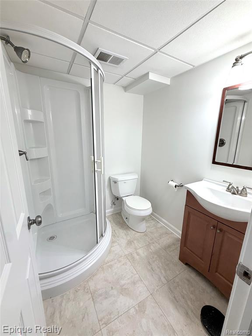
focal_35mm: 14
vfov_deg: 102.1
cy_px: 168
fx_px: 136
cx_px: 126
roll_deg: -0.3
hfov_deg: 85.7
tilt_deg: -11.6
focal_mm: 2.22
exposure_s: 1/120
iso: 200
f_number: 2.2
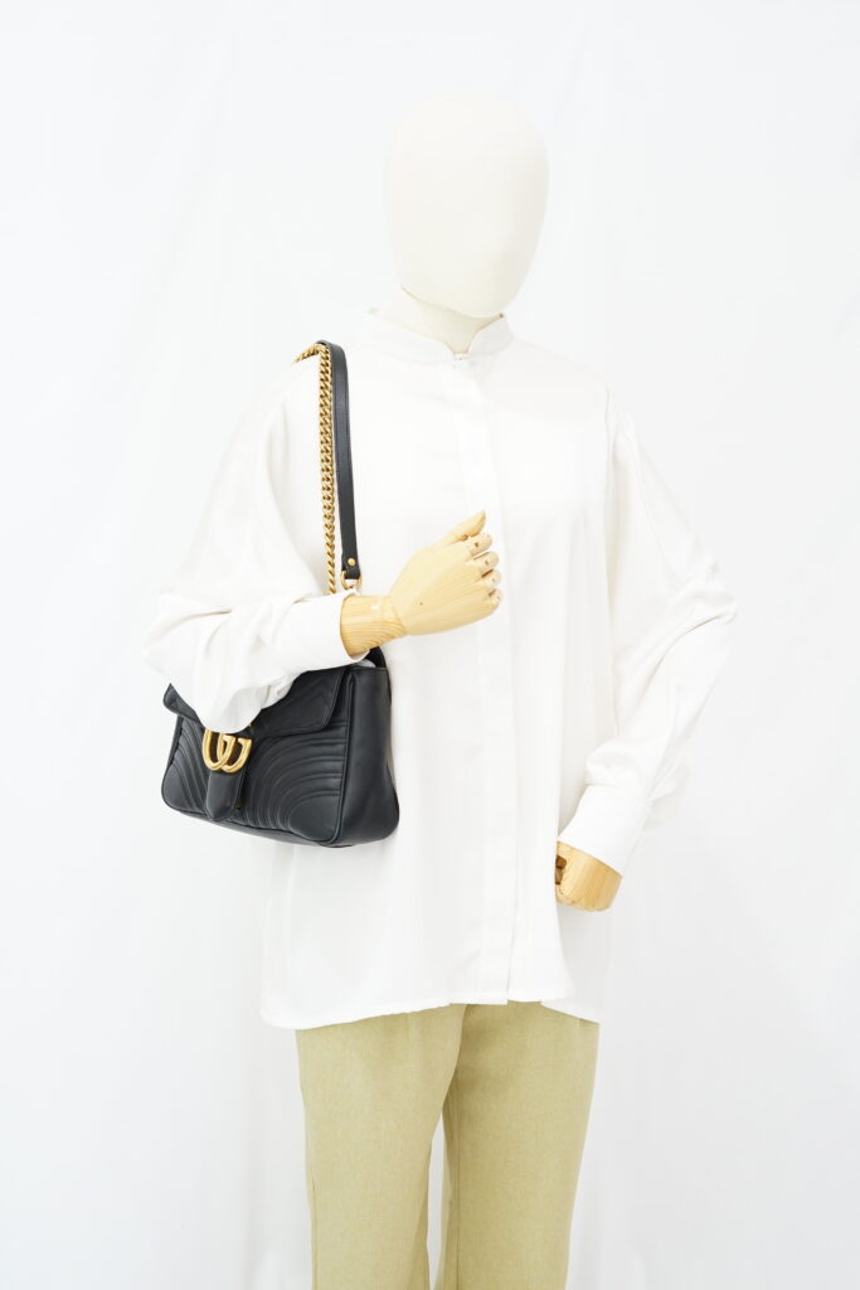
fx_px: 1791
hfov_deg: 27.0
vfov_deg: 39.6
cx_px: 430
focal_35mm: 50
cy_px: 645
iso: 640
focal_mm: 50
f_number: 6.3
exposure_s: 1/6
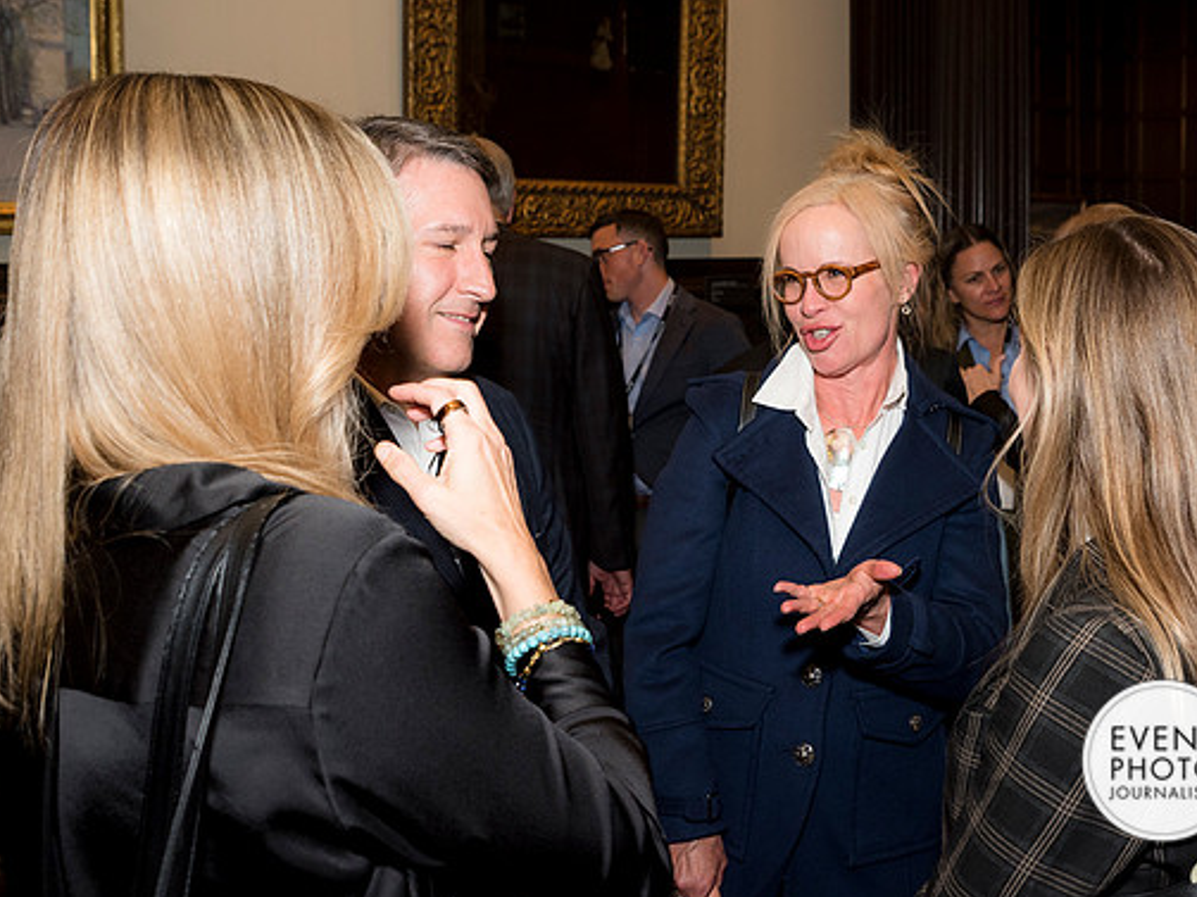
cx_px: 800
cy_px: 406
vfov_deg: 34.3
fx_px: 1452
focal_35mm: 42
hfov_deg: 44.1
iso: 800
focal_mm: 29
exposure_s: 1/125
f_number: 5
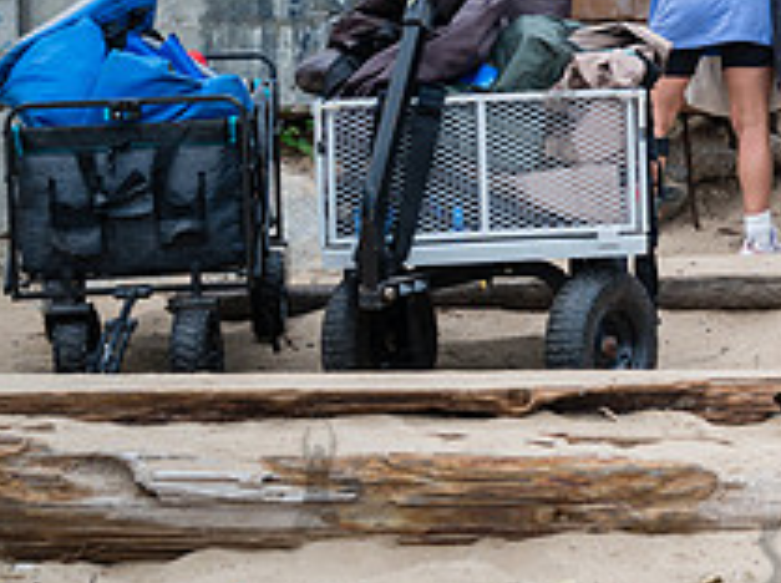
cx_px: 1035
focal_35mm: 147
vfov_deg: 9.9
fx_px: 3311
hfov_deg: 13.0
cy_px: -75
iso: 160
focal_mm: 55
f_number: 5
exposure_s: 1/250
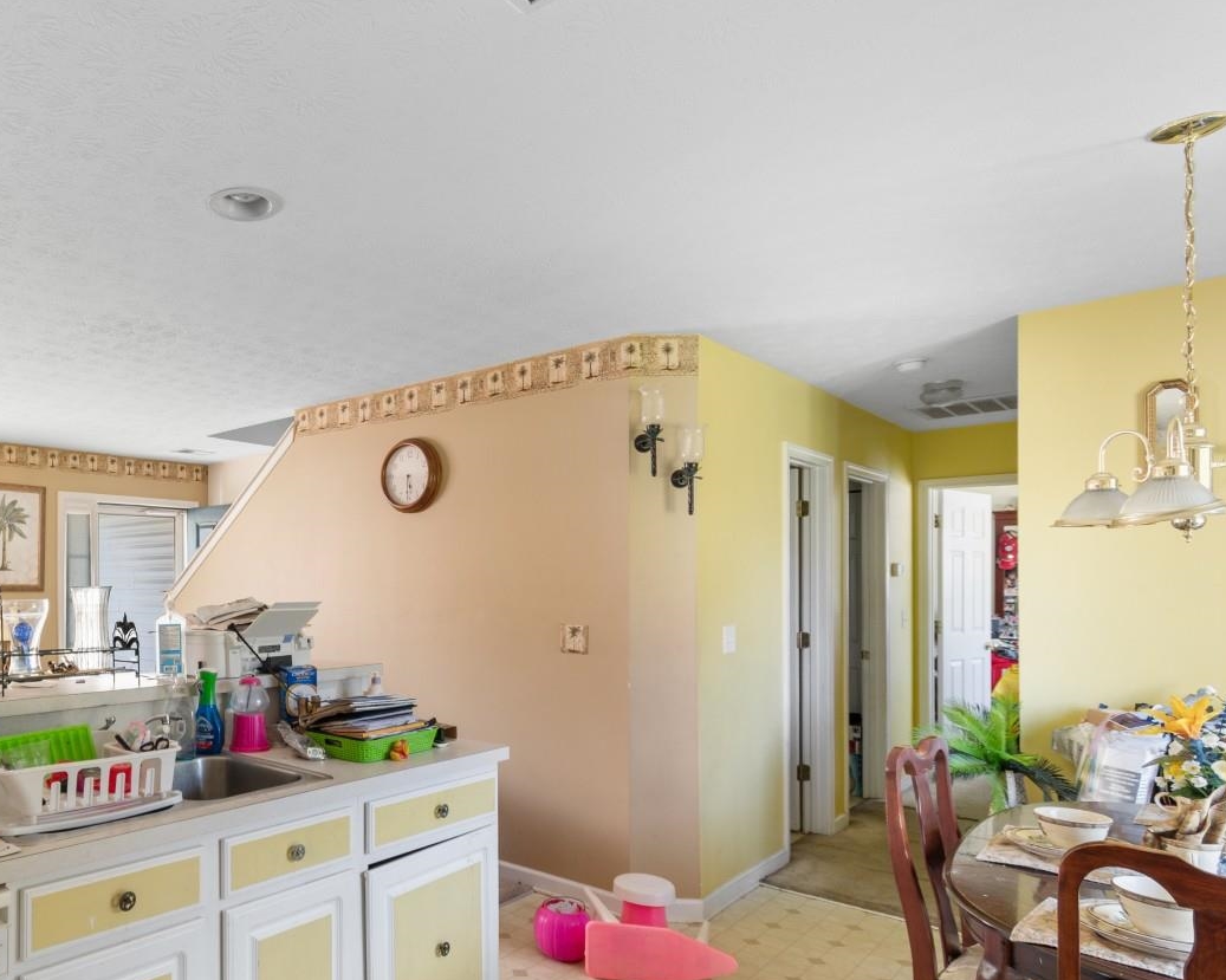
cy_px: 565
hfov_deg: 69.8
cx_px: 298
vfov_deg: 62.8
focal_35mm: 22
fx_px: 798
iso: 100
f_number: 4.5
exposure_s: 1/5
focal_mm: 10
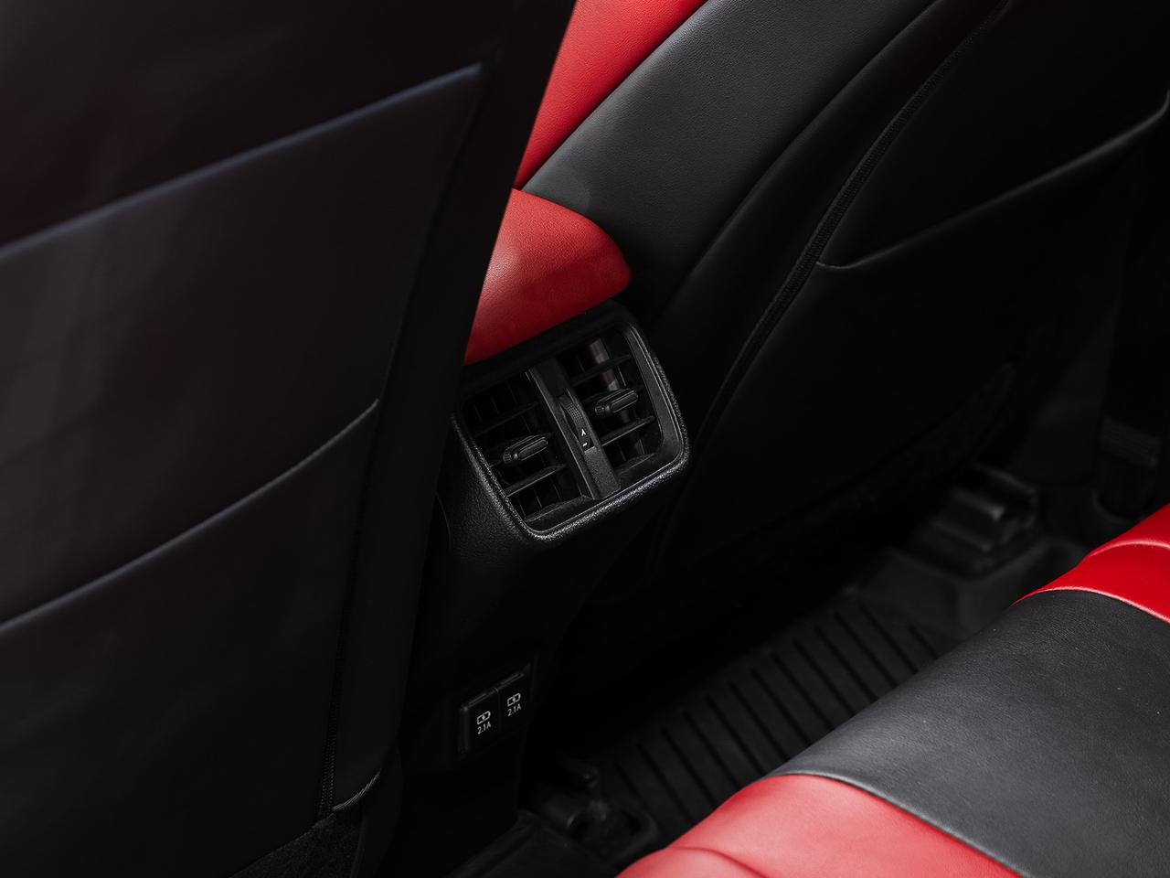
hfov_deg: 19.4
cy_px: 433
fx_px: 3421
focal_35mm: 101
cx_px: 554
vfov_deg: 14.6
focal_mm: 70
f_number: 5.6
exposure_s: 1.3
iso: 100
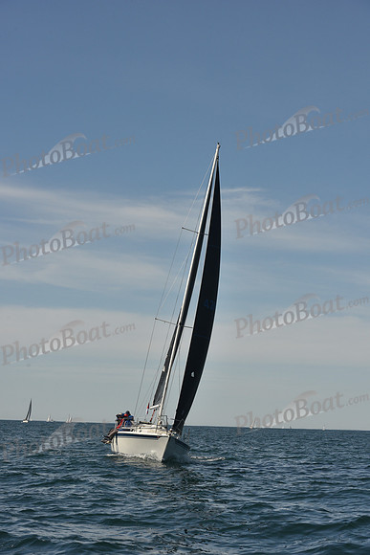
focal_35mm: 70
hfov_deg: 19.5
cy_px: 278
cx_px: 185
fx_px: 1078
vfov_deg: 28.8
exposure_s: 1/640
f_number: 9
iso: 250
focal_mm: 70
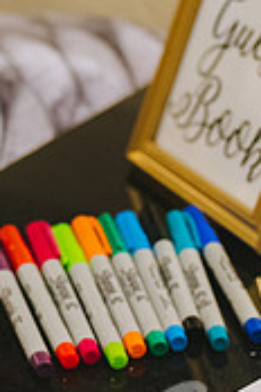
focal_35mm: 117
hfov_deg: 11.7
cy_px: 253
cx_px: 76
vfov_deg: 17.5
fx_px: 1272
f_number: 4
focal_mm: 35
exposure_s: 1/100
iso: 1600
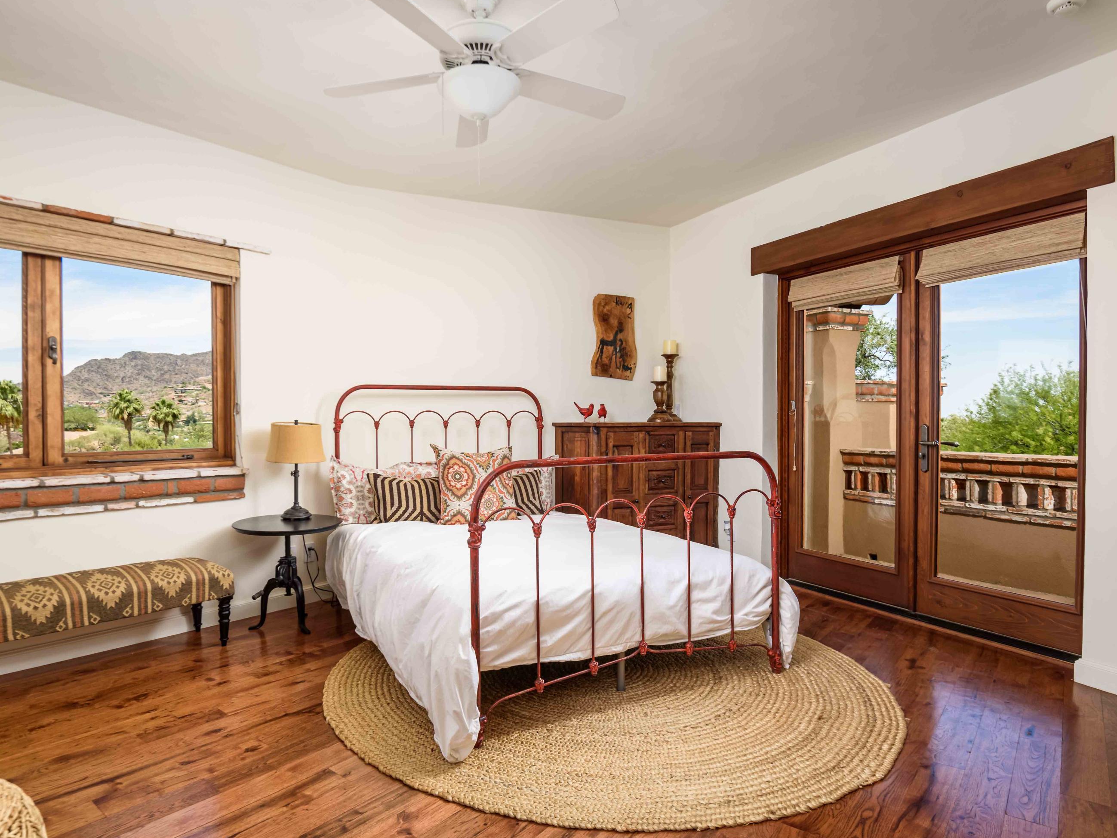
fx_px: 645
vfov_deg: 66.0
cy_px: 418
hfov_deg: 81.2
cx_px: 473
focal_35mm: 20
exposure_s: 1/200
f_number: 8
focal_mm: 18
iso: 250
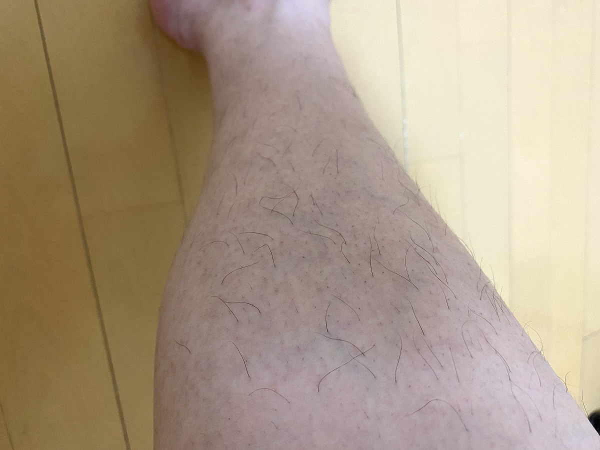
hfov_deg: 67.3
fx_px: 451
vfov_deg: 53.1
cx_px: 300
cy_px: 225
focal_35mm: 26
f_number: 1.8
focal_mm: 4.25
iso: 320
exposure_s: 1/50
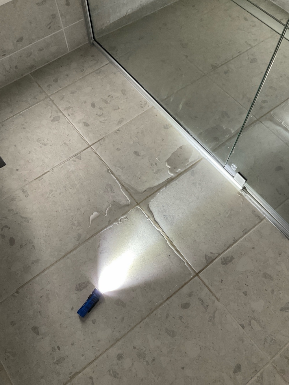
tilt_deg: -65.6
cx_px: 144
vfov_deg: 61.7
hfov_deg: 48.2
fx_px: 323
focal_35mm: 29
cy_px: 192
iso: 64
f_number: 1.8
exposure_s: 1/60
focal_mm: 3
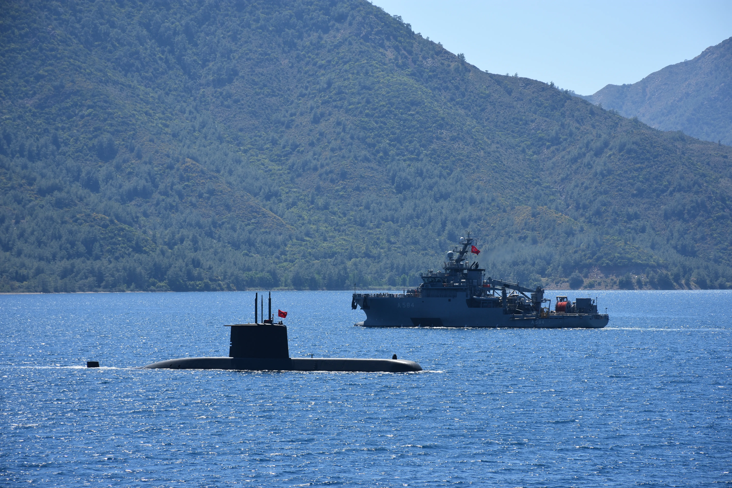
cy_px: 244
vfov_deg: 7.9
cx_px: 366
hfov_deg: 11.8
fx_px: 3538
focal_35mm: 174
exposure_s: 1/500
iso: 180
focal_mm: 116
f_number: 8
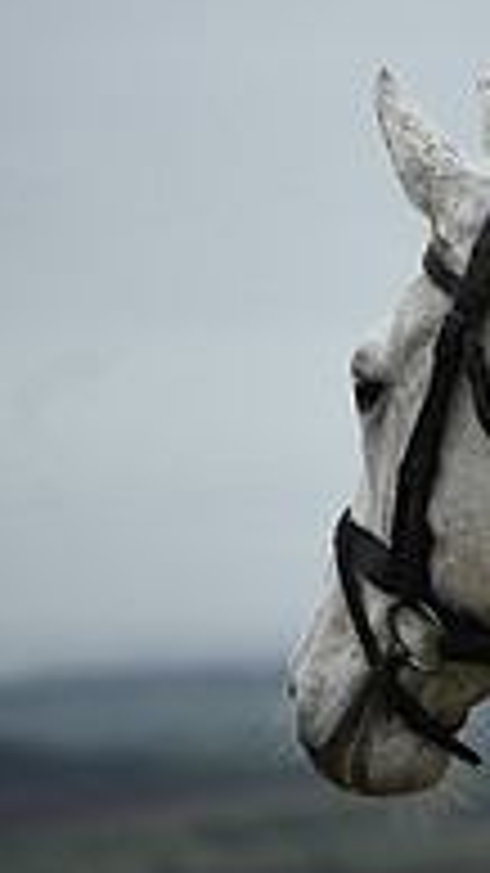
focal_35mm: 486
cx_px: 1295
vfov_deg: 4.4
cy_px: 63
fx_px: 11236
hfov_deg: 2.5
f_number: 4.5
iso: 1100
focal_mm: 155
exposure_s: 1/1250
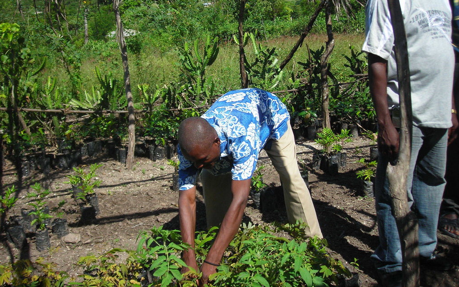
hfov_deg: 48.2
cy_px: 114
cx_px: 230
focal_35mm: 41
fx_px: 513
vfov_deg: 31.2
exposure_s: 1/160
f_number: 6.4
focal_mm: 6.3
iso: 50
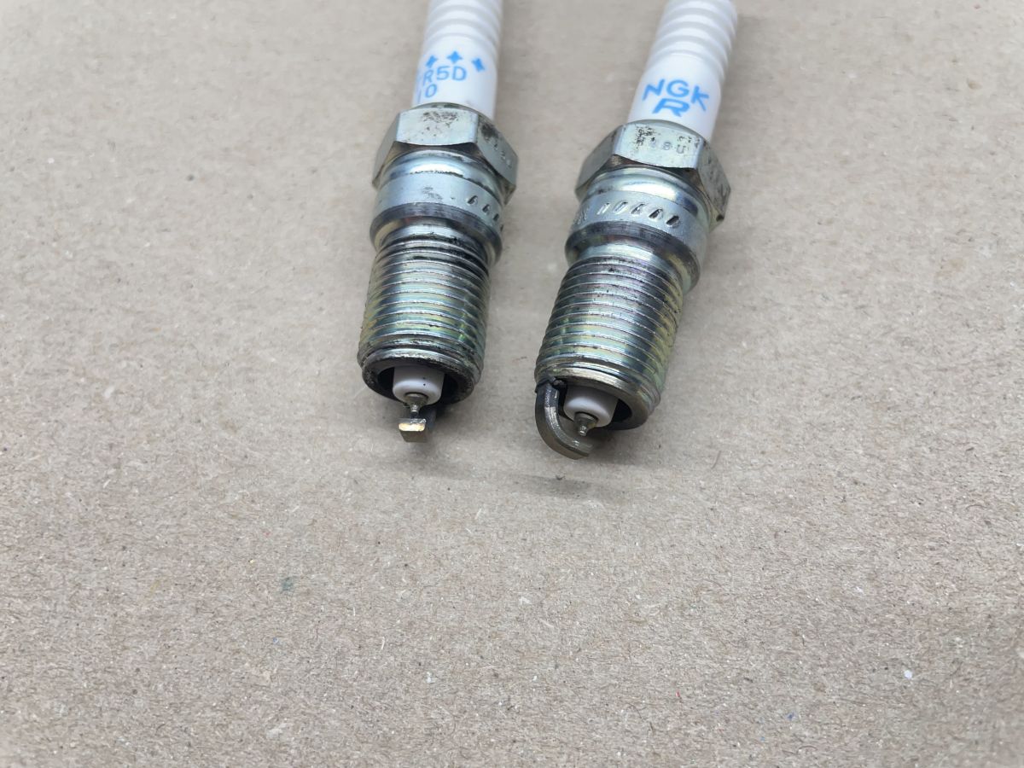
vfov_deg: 53.1
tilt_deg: -63.3
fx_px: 769
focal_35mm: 26
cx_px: 512
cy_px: 384
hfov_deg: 67.3
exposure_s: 1/100
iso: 64
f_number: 1.6
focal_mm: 4.2
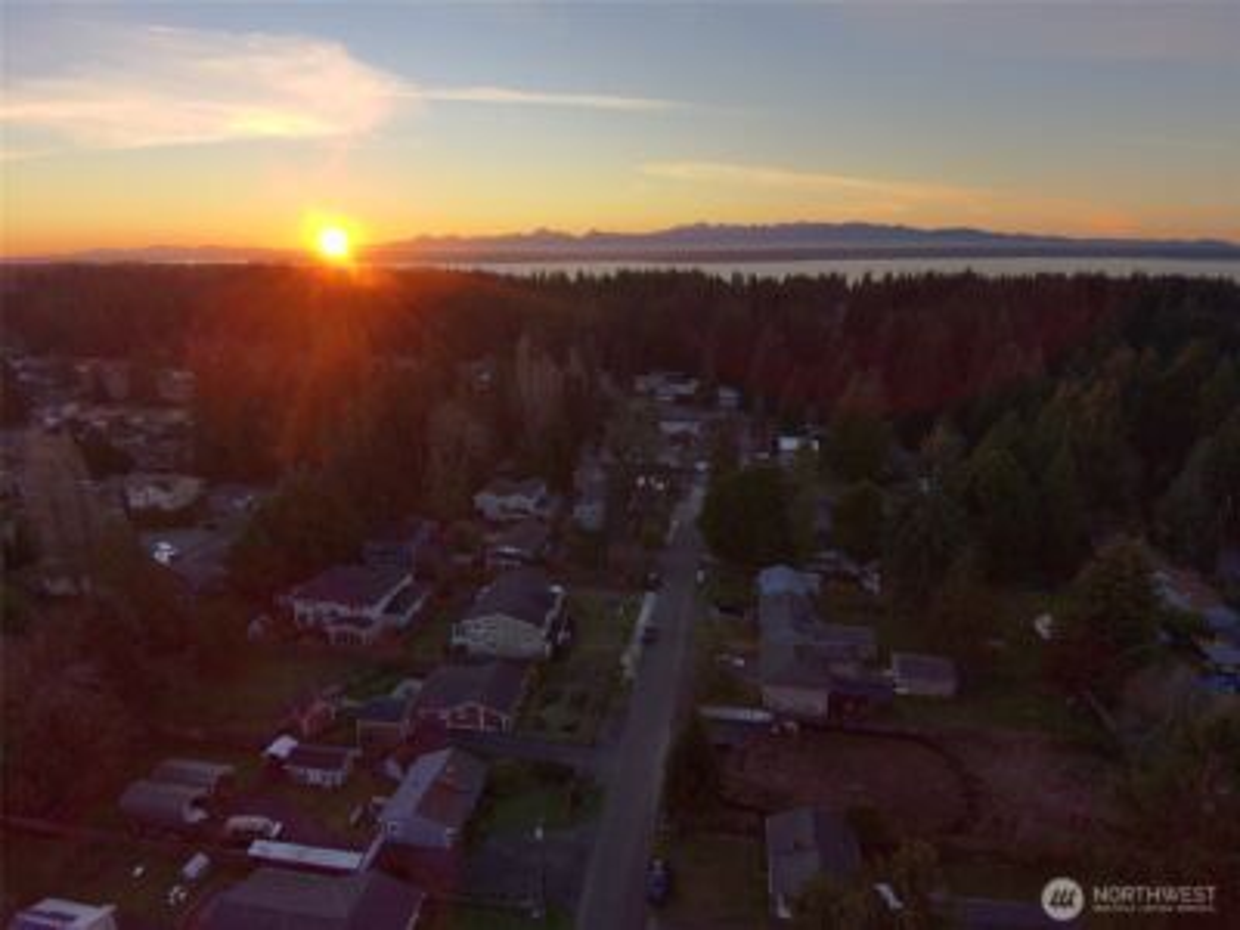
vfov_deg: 63.4
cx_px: 620
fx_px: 752
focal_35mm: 21
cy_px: 465
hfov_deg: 79.0
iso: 100
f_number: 2.8
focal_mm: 3.7
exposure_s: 1/236
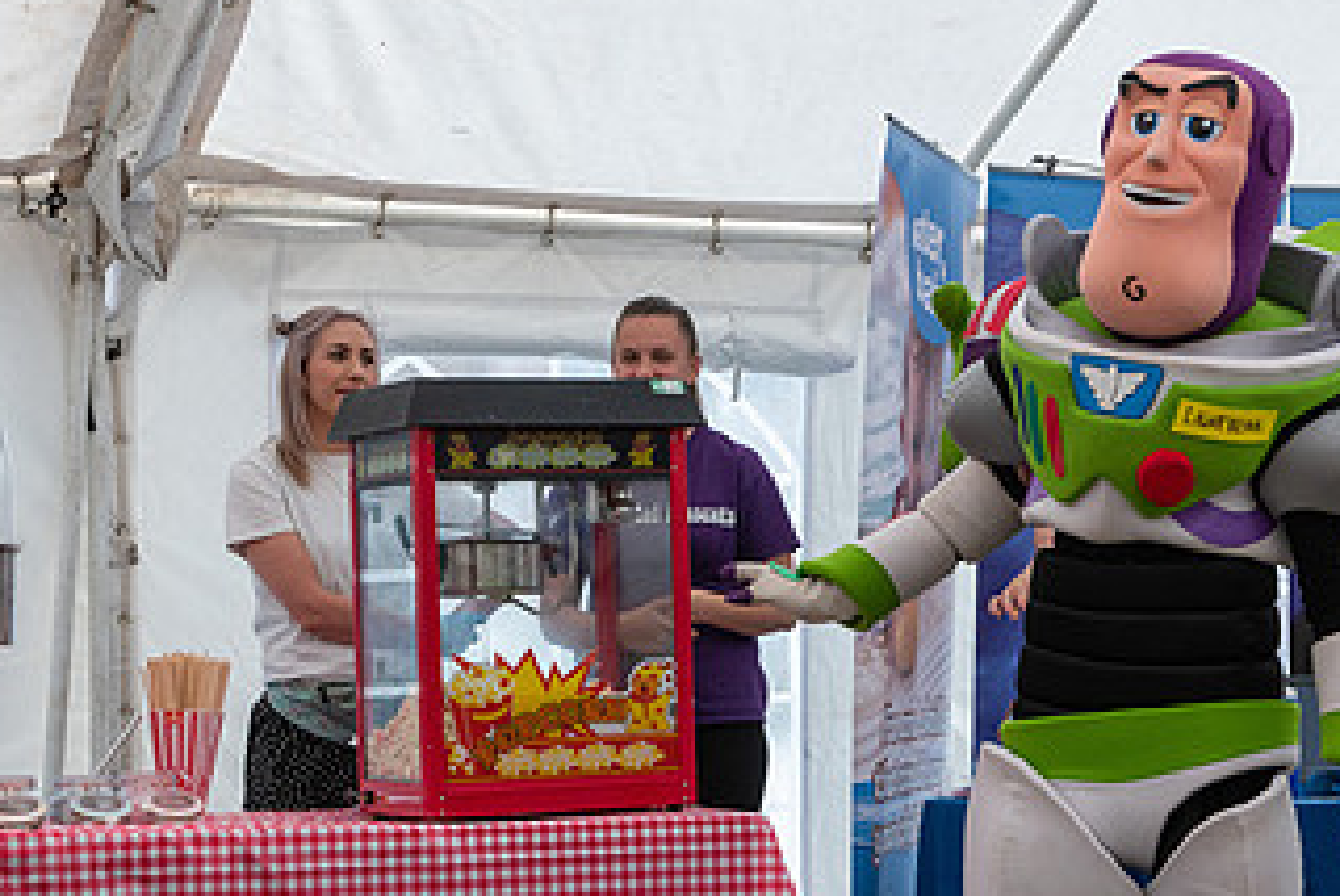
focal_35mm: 87
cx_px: 766
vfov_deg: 15.7
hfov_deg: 23.3
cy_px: 647
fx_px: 3241
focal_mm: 48
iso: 450
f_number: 6.3
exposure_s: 1/200
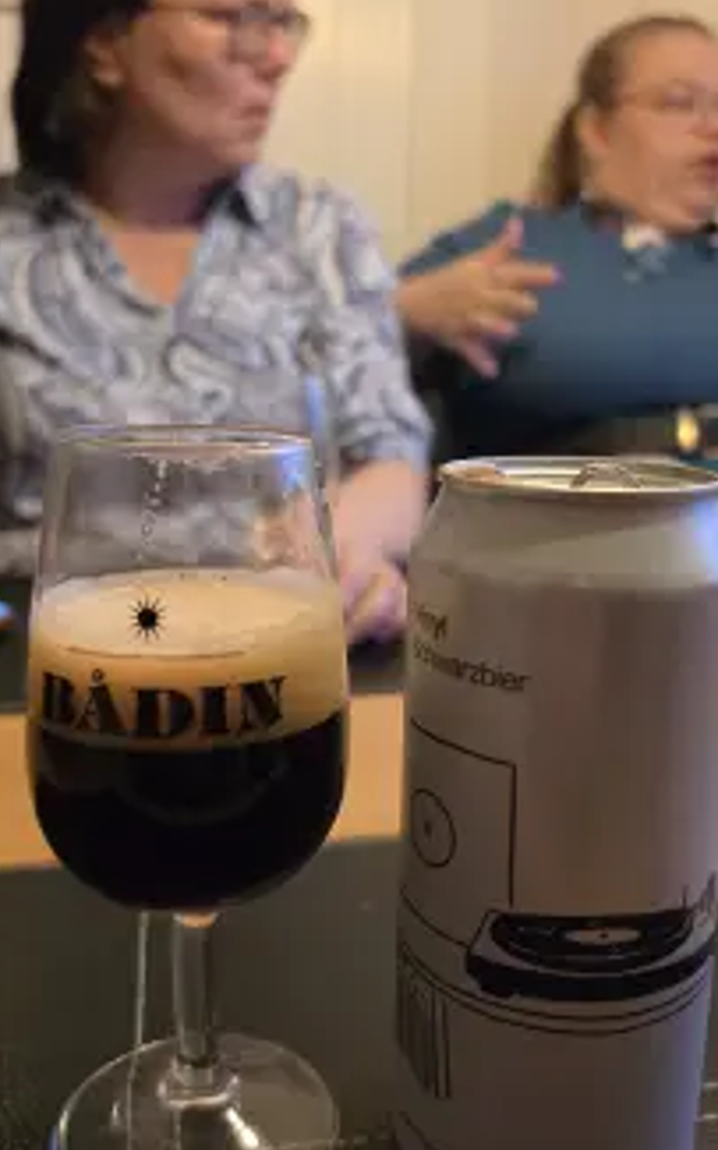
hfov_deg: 41.7
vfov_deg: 62.9
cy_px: 587
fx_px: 940
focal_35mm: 30
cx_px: 403
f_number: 1.4
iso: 800
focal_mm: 6.5
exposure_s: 1/100
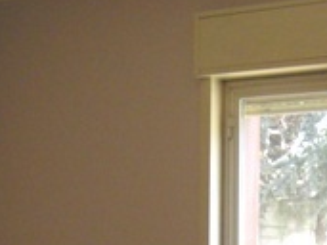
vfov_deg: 13.3
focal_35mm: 105
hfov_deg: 18.4
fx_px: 991
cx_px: 294
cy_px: 358
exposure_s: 1/59.7
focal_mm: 4.7
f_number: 2.8
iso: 295
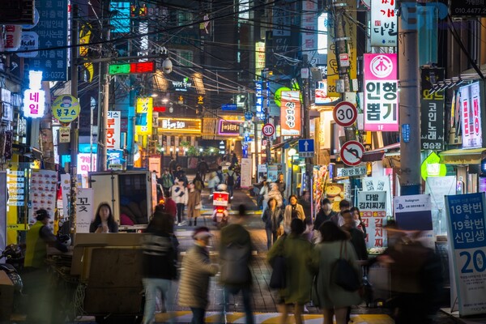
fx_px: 2700
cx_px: 243
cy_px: 162
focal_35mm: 200
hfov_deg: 10.3
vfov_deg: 6.9
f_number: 9
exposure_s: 1/3
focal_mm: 200
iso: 100
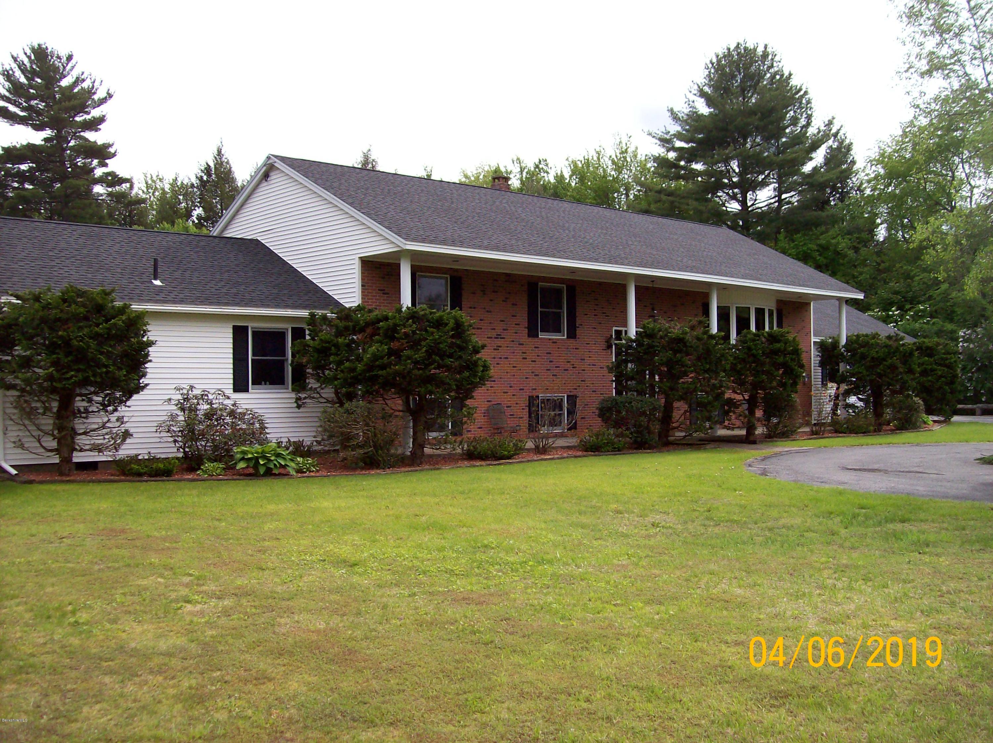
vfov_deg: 39.6
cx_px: 496
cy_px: 372
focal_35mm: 36
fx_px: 1032
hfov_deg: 51.4
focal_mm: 6
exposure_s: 1/736
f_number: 2.7
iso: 80
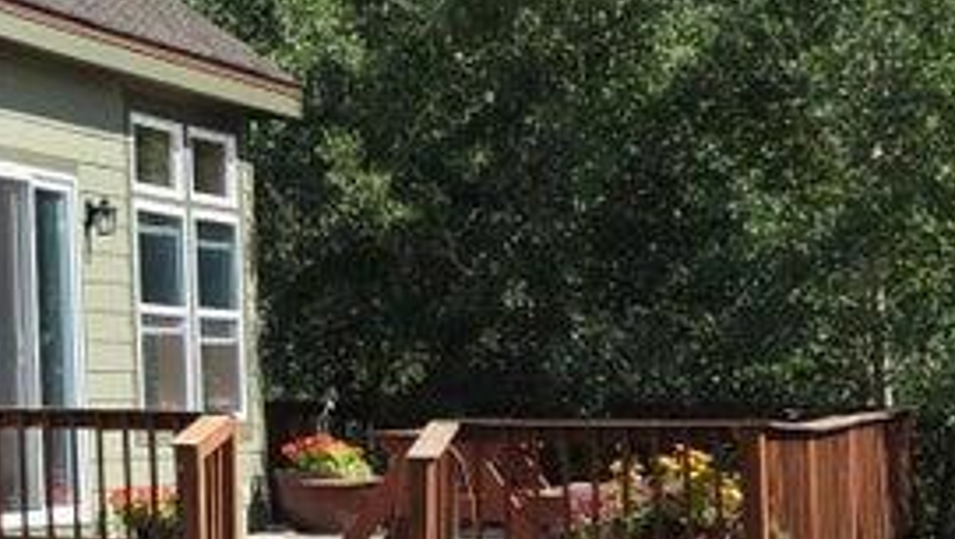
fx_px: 3194
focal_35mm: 126
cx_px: -1186
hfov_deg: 13.5
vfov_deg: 9.6
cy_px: 35
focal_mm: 6.3
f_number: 1.7
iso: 80
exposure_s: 1/5296
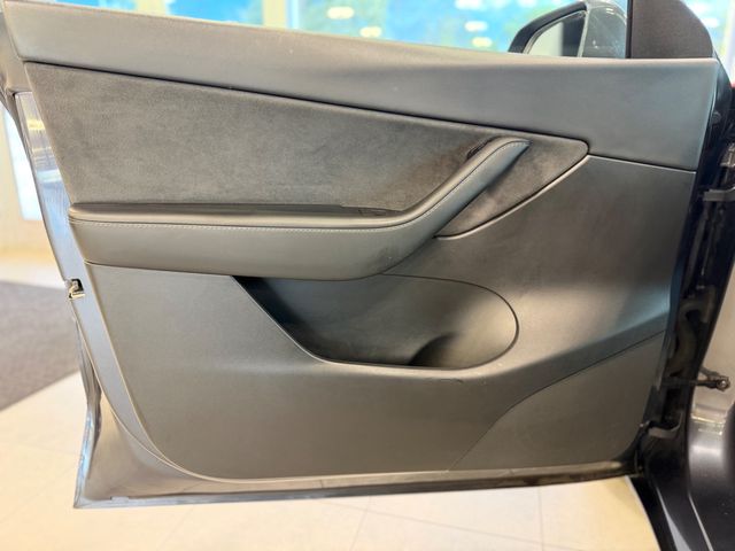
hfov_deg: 71.6
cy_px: 276
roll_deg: -1.1
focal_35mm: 24
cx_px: 368
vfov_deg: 56.8
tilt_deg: -16.4
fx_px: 510
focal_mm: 6.76
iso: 400
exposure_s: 1/60
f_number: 1.78
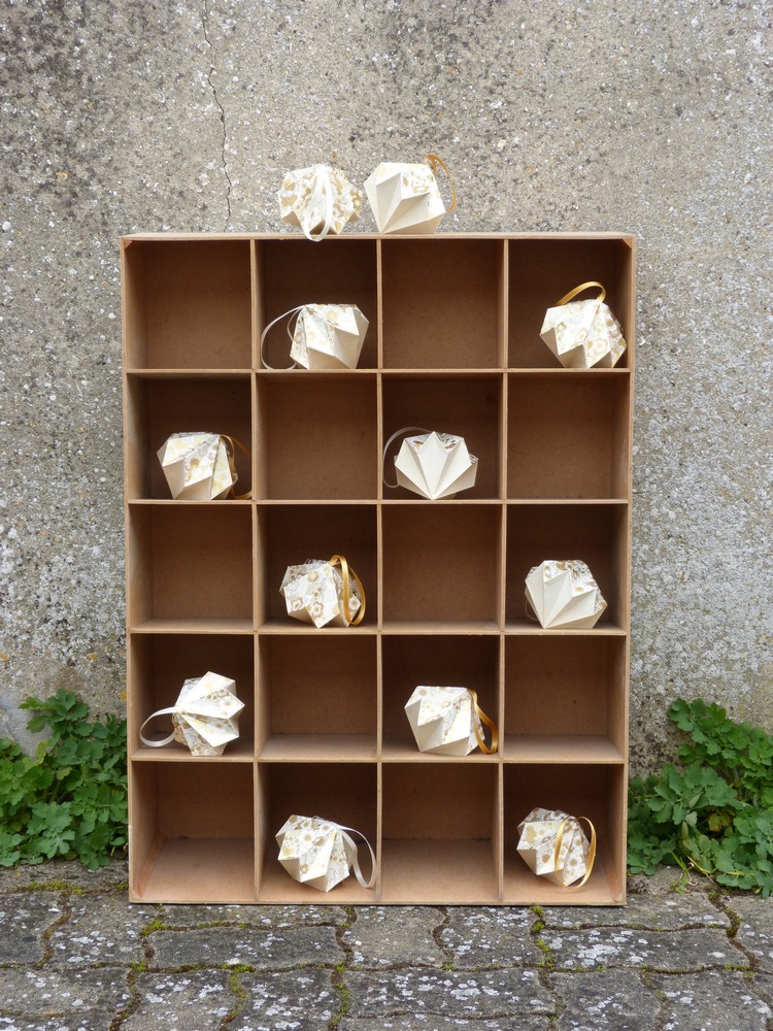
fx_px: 1876
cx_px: 386
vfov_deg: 30.7
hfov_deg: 23.3
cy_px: 516
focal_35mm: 63
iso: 100
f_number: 4.5
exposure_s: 1/250
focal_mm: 11.3
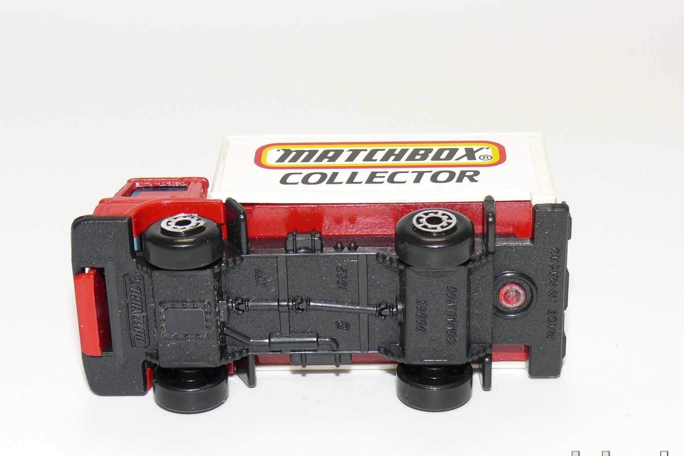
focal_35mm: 88
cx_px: 332
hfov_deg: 23.1
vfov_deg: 15.5
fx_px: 1672
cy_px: 254
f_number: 4
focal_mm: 12
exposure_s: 1/30
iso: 100
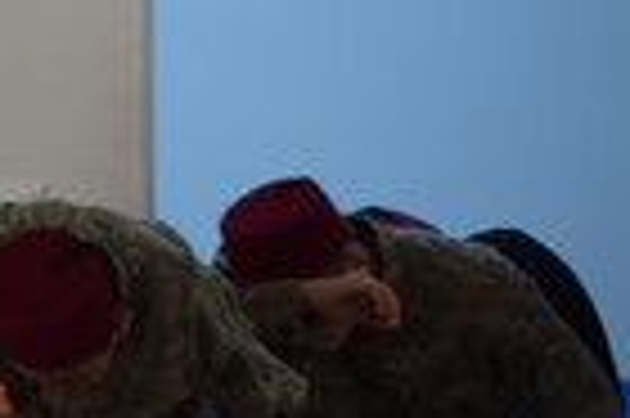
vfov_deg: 4.9
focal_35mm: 279
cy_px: 65
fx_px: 4877
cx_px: -423
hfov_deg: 7.2
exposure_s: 1/60
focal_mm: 52
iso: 1250
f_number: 4.8
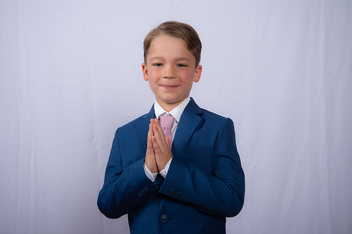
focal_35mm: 65
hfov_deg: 31.0
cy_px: 117
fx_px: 635
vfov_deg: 20.9
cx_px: 176
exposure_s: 1/160
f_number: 8
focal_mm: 65
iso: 250
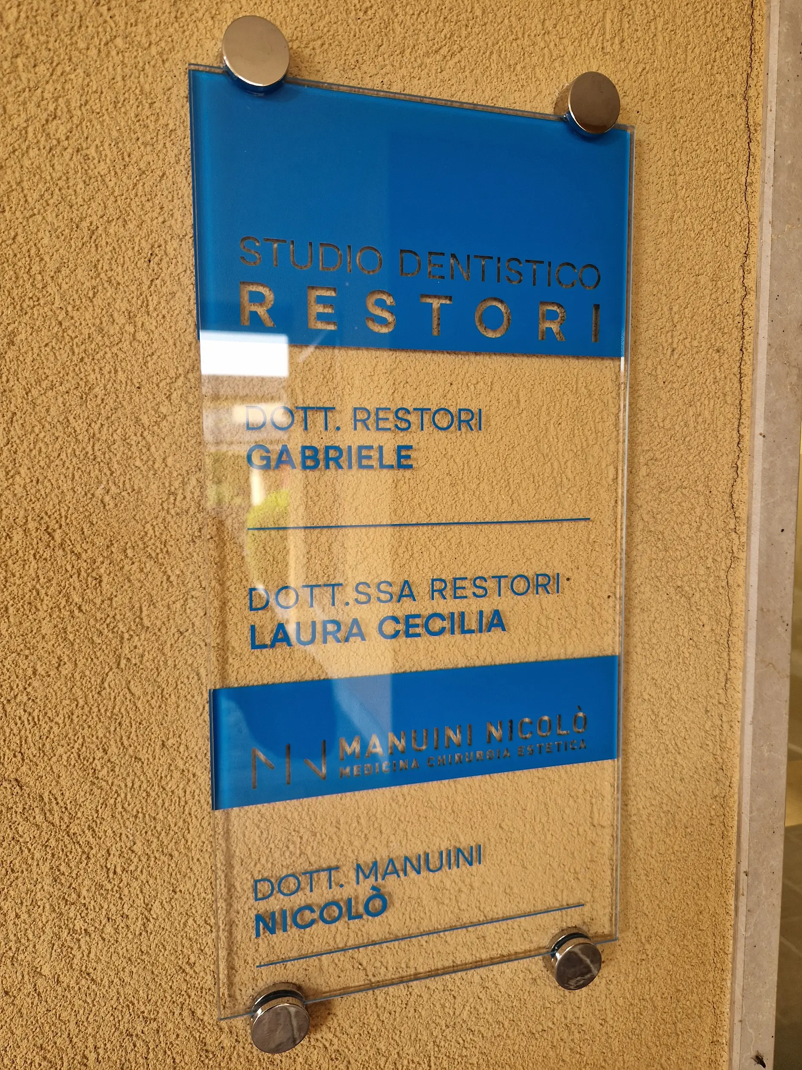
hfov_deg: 58.9
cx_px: 401
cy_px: 535
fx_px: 710
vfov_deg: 73.9
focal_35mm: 23
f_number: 1.8
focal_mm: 5.4
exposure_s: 1/100
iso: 50
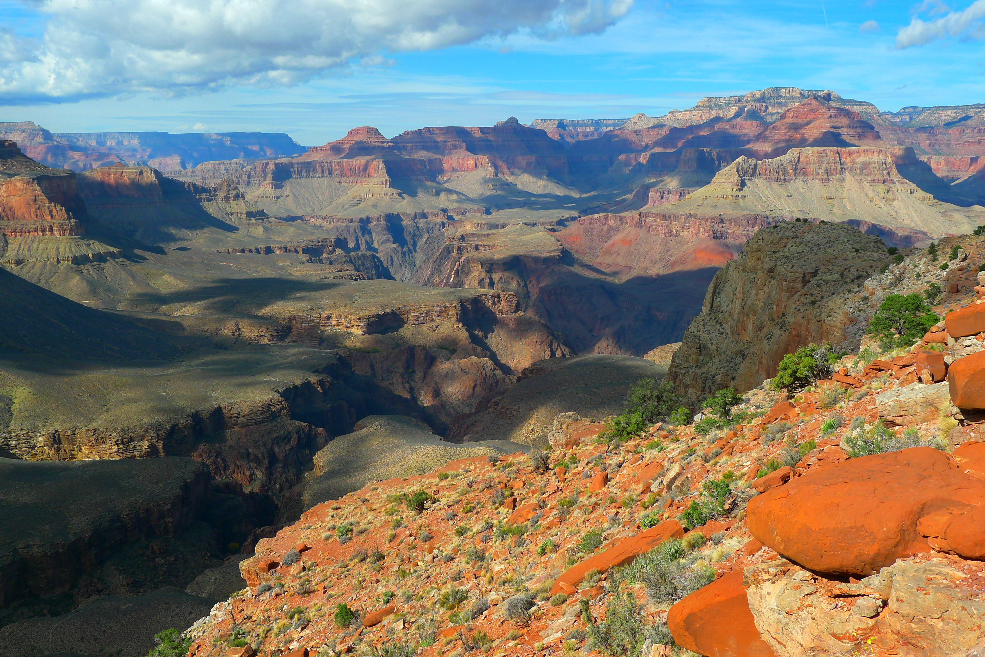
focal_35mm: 32
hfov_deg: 58.7
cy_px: 328
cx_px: 492
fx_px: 876
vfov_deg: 41.1
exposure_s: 1/500
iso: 80
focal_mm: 6.8
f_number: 4
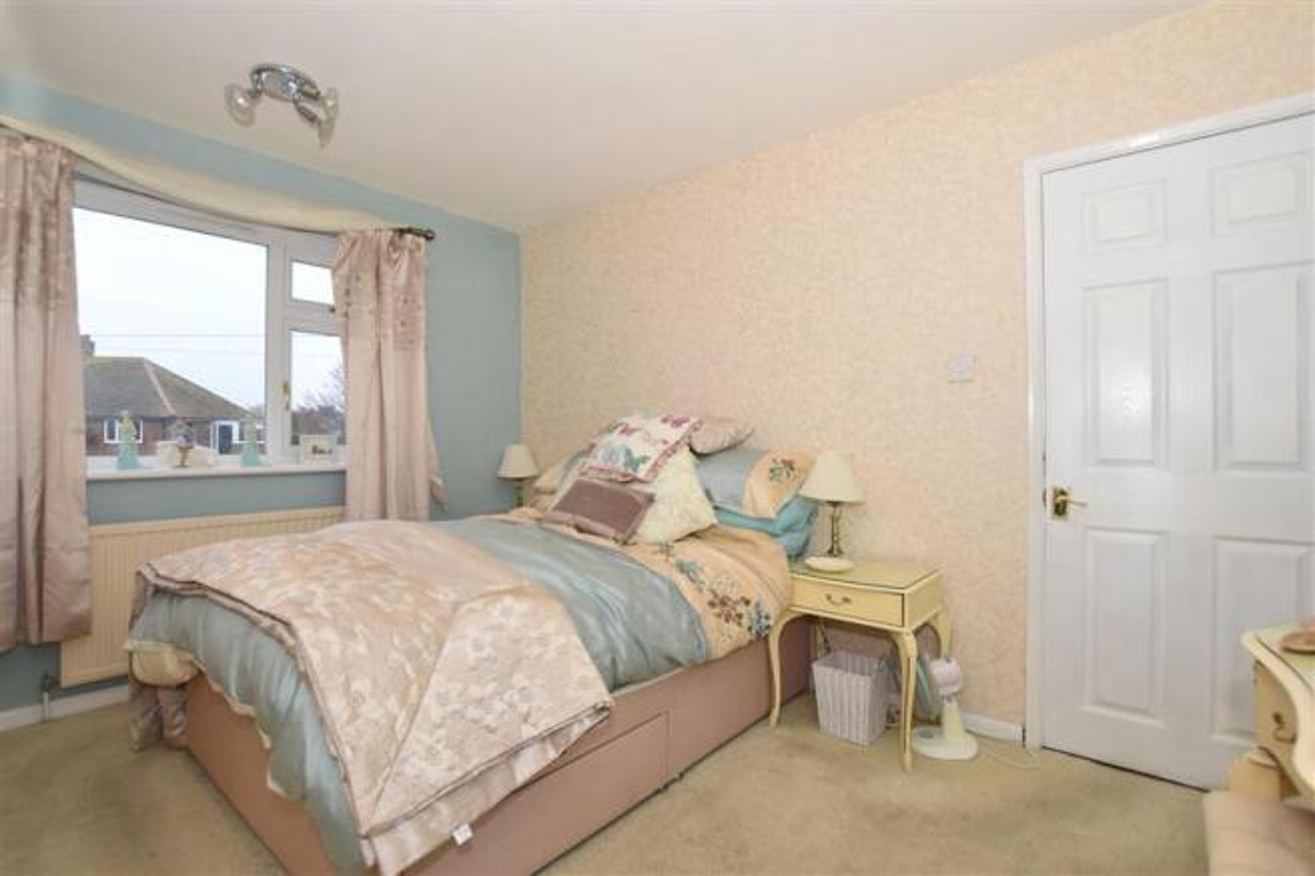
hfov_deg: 100.4
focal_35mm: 15
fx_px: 548
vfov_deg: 77.3
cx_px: 658
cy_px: 438
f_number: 5.6
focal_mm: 10
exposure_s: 1/60
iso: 400
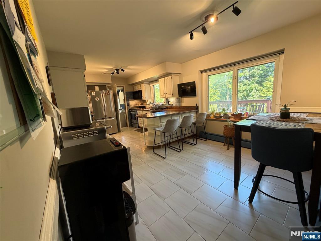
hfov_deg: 102.1
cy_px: 120
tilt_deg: -9.4
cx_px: 160
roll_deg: +3.6
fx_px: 130
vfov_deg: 85.7
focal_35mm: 14
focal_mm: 2.22
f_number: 2.2
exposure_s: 1/60
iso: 250
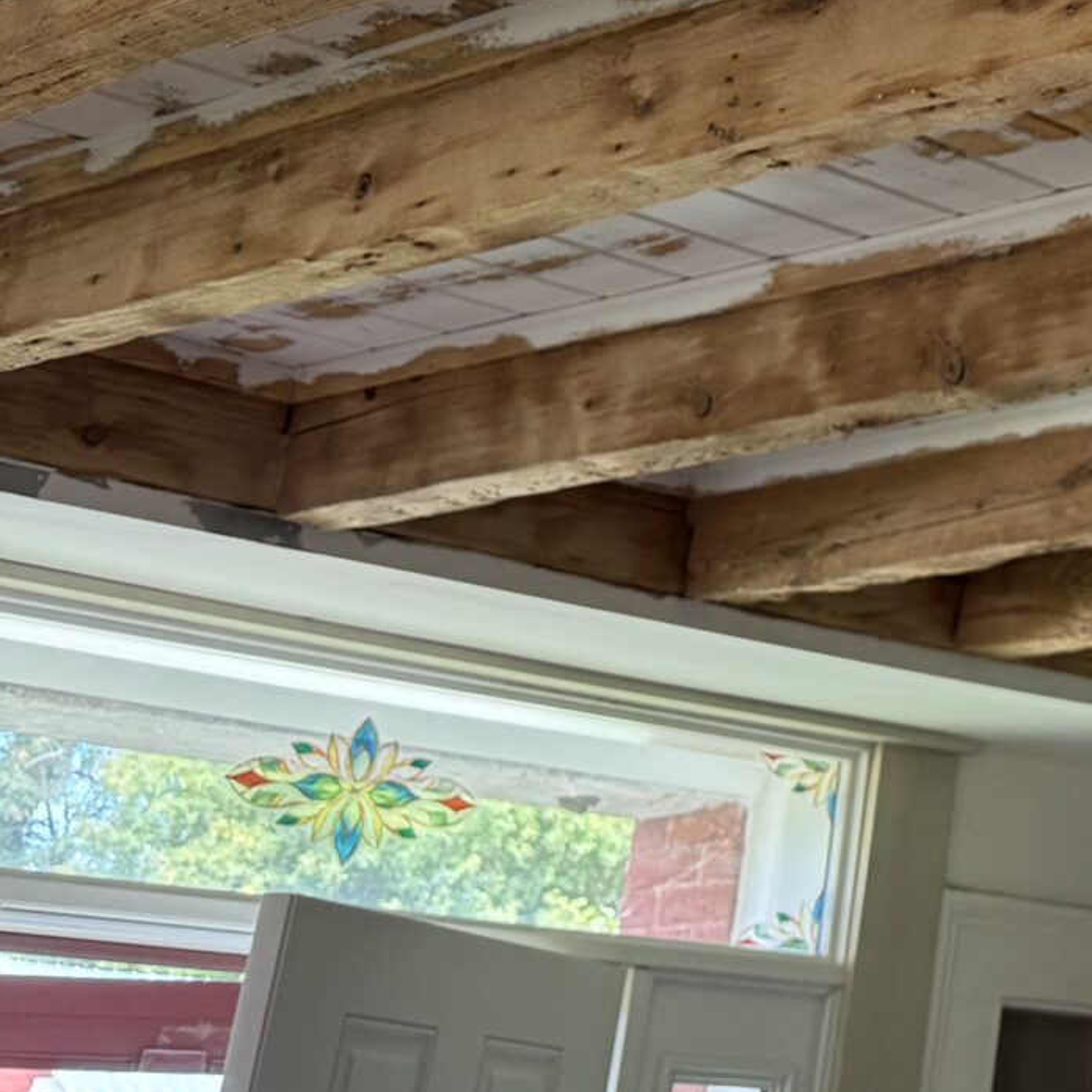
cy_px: -193
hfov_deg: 18.9
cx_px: 1732
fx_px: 2784
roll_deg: +0.0
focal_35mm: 78
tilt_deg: +28.9
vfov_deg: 20.8
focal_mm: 6.76
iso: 160
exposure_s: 1/121
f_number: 1.78
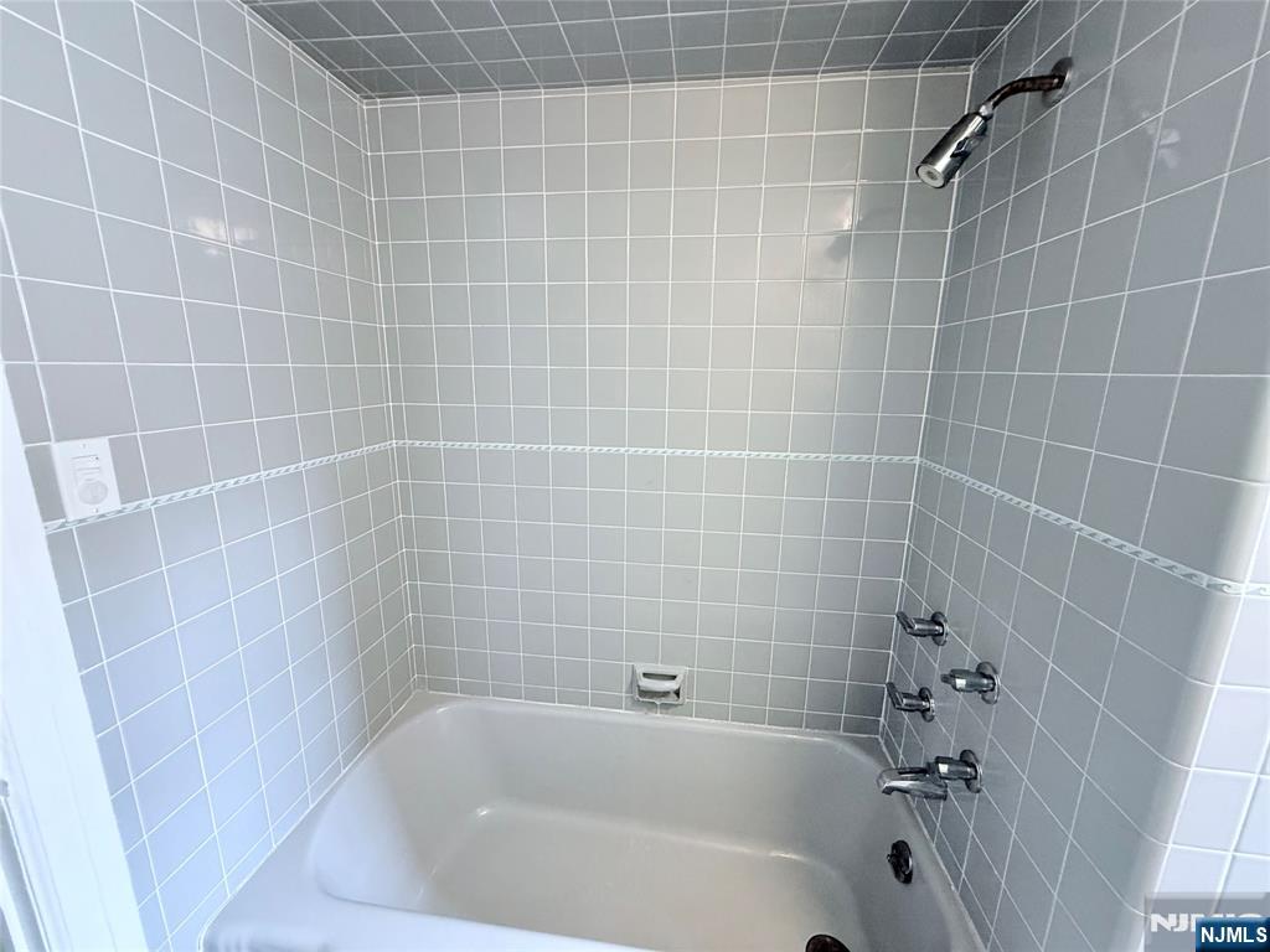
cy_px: 476
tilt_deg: -12.1
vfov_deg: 85.7
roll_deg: -0.6
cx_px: 635
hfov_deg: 102.1
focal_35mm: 14
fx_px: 514
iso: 320
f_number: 2.2
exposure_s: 1/60
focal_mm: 2.22
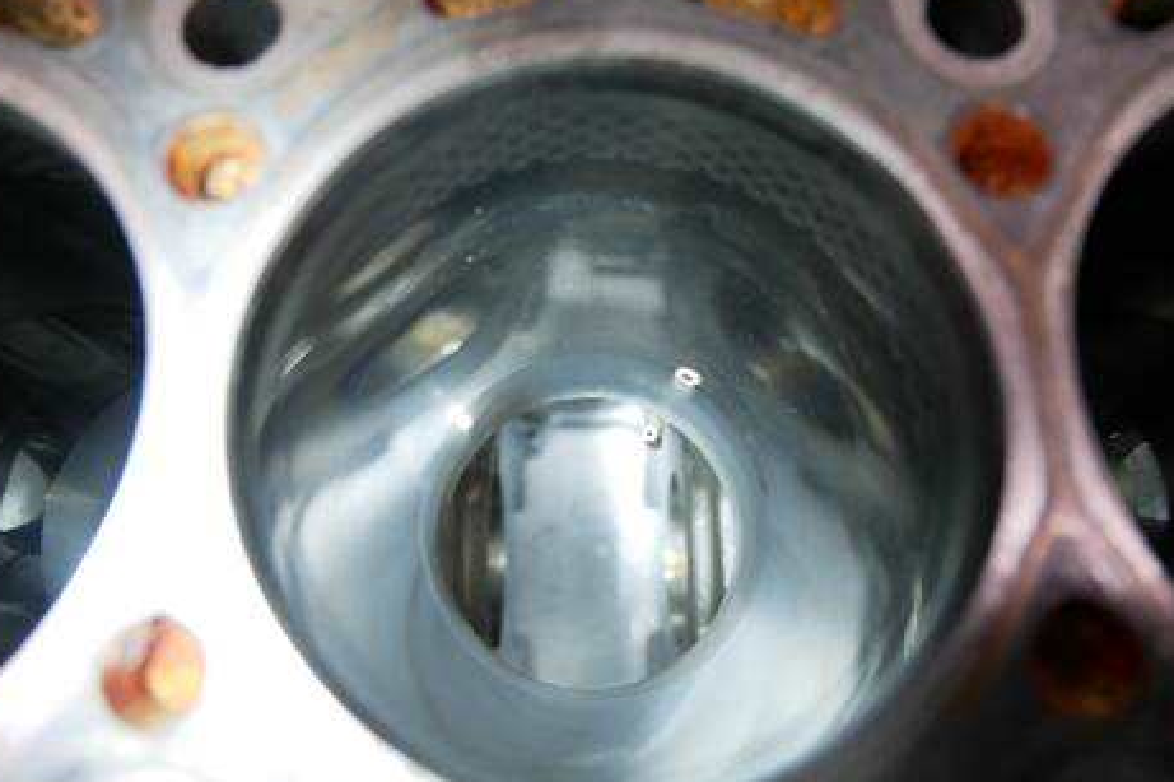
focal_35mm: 26
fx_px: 848
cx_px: 573
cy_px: 344
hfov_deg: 69.4
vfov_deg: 49.4
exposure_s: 1/60
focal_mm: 12
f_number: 3.5
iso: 800
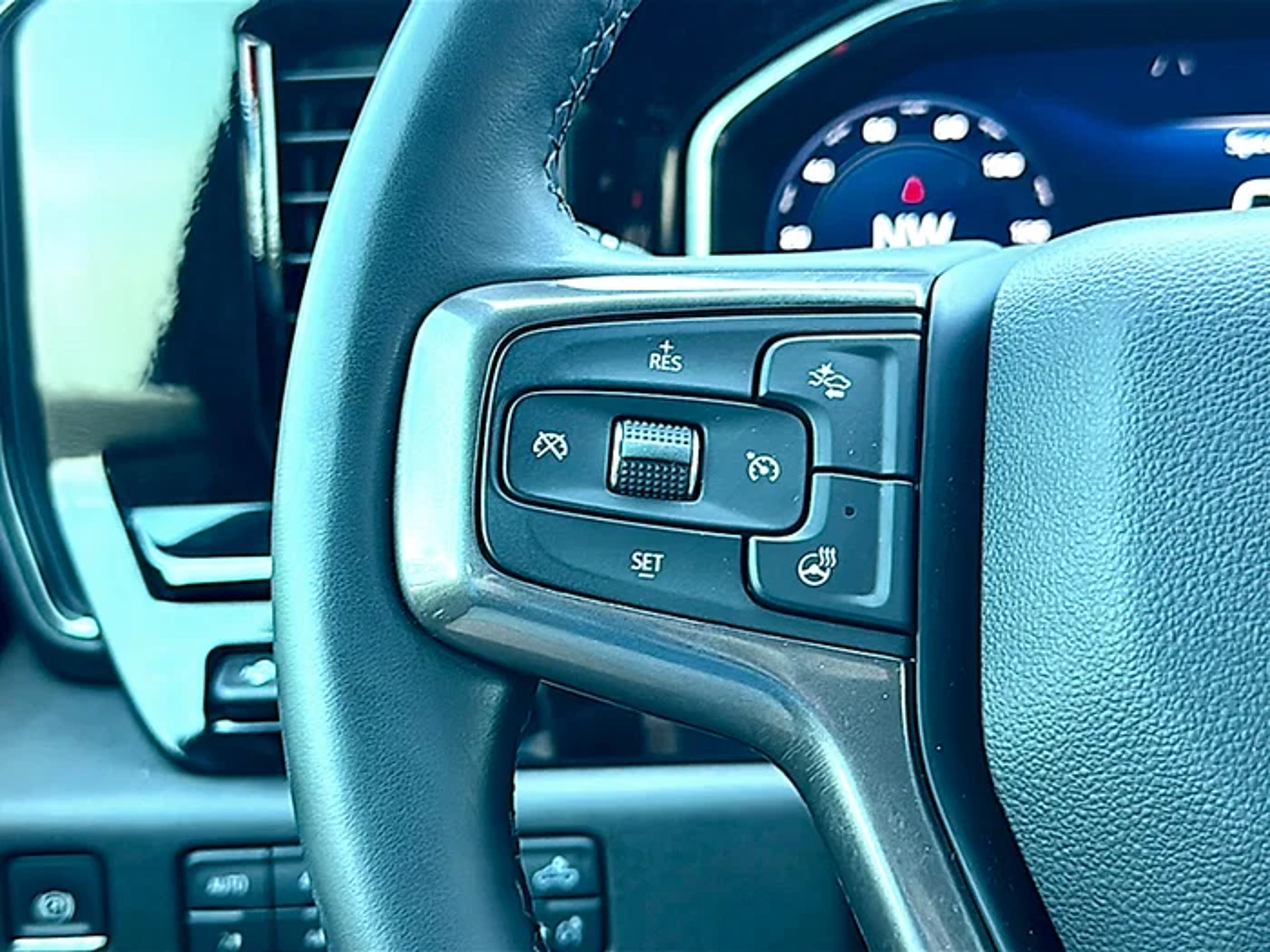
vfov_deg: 36.0
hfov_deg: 46.8
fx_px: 1468
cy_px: 476
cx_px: 635
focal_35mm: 40
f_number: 1.78
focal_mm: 6.86
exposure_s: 1/66
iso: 80
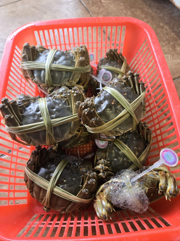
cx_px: 90
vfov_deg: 73.9
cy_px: 120
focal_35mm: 23
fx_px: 159
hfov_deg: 58.9
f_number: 1.8
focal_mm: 5.4
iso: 400
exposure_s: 1/100
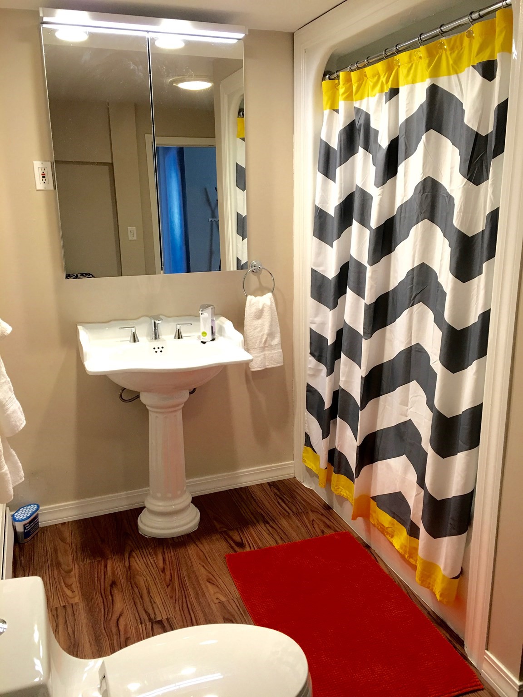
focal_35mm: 29
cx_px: 262
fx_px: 584
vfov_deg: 61.7
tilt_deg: -12.9
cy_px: 348
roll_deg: +1.2
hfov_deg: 48.2
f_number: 2.2
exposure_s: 1/30
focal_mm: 4.15
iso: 40
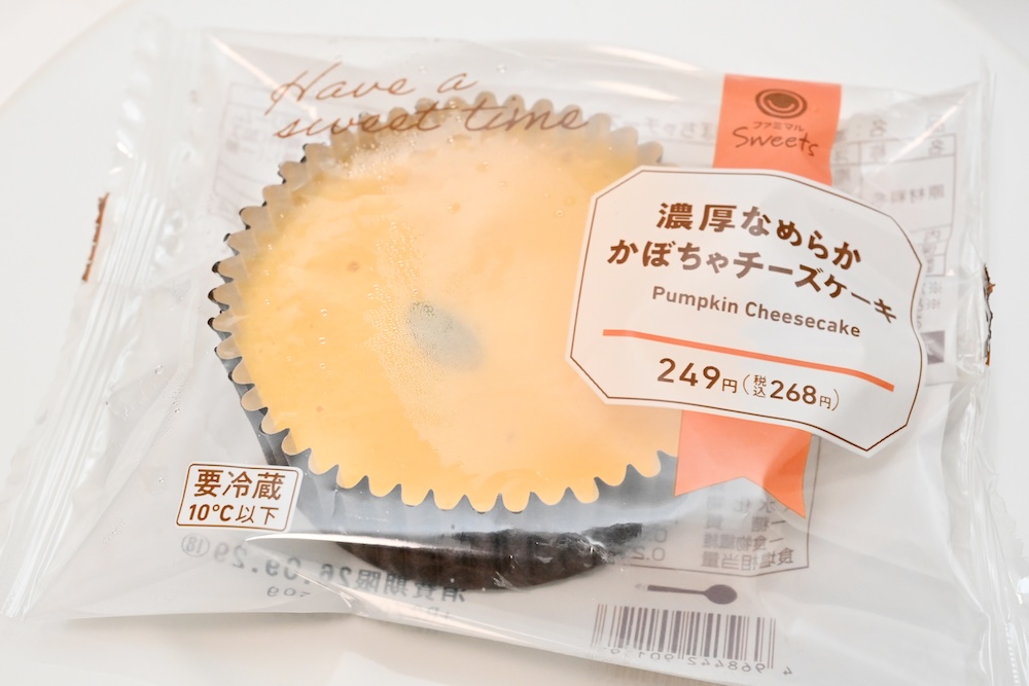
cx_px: 514
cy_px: 343
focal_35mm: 60
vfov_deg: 22.6
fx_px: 1715
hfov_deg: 33.4
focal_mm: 60
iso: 6400
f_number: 13
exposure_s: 1/160
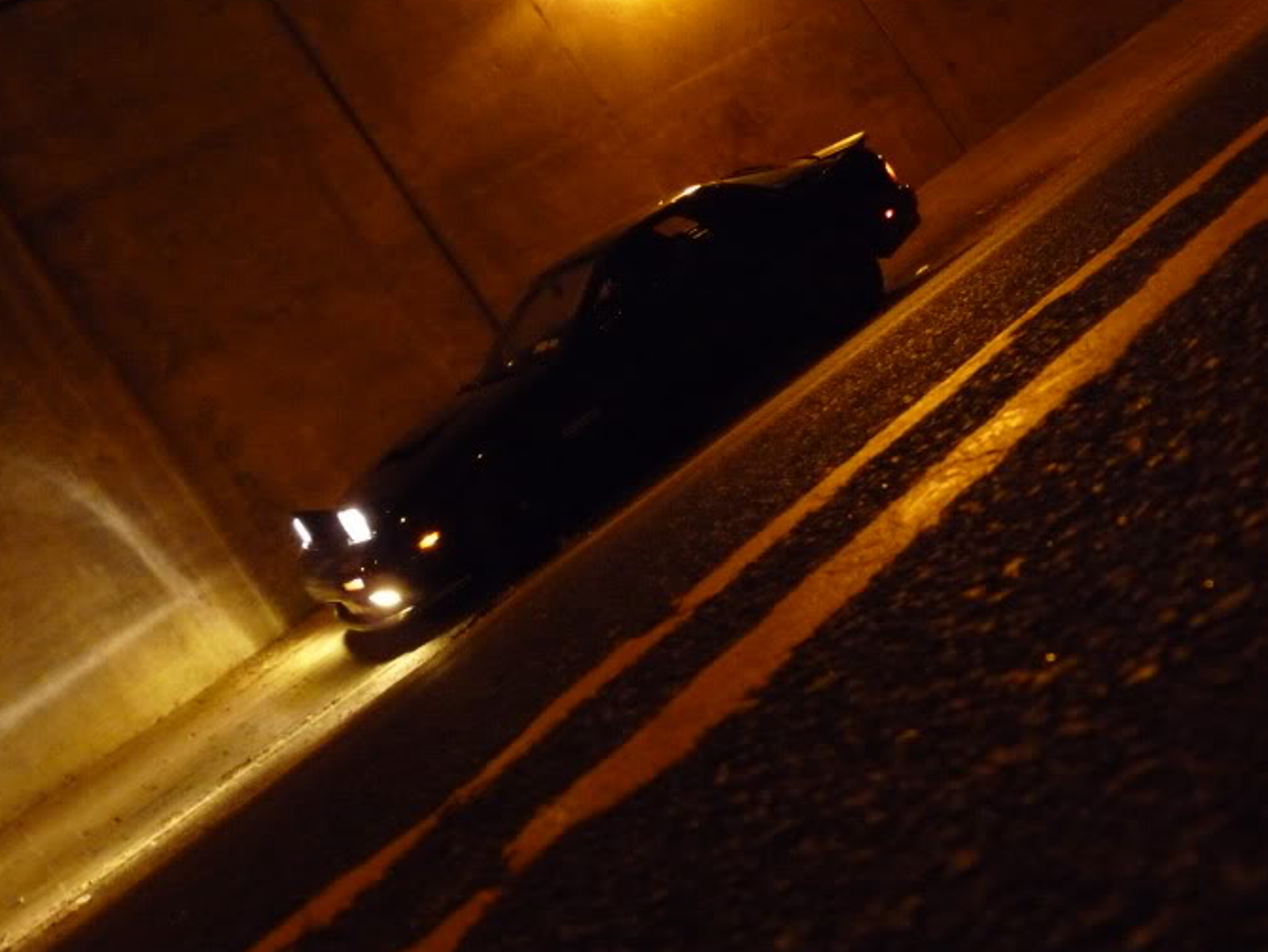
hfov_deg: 50.1
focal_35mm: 37
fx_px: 1356
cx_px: 623
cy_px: 479
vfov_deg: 38.7
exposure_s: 1/10
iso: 800
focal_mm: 5.4
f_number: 3
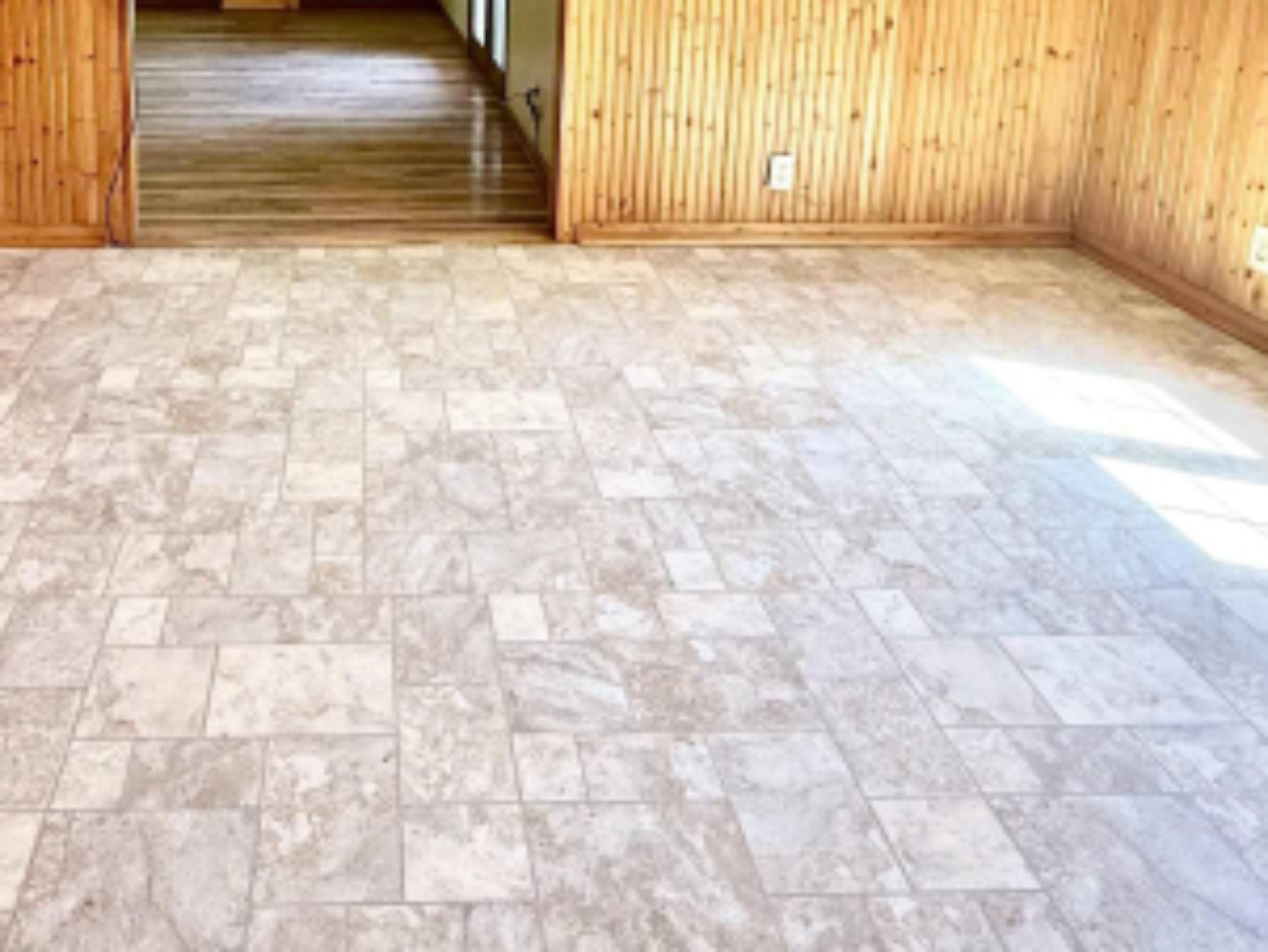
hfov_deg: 56.8
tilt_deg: -10.2
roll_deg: -0.9
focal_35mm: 31
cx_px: 402
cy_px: 46
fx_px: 1136
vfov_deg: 40.9
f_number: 2.2
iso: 320
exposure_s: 1/99
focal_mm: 2.22
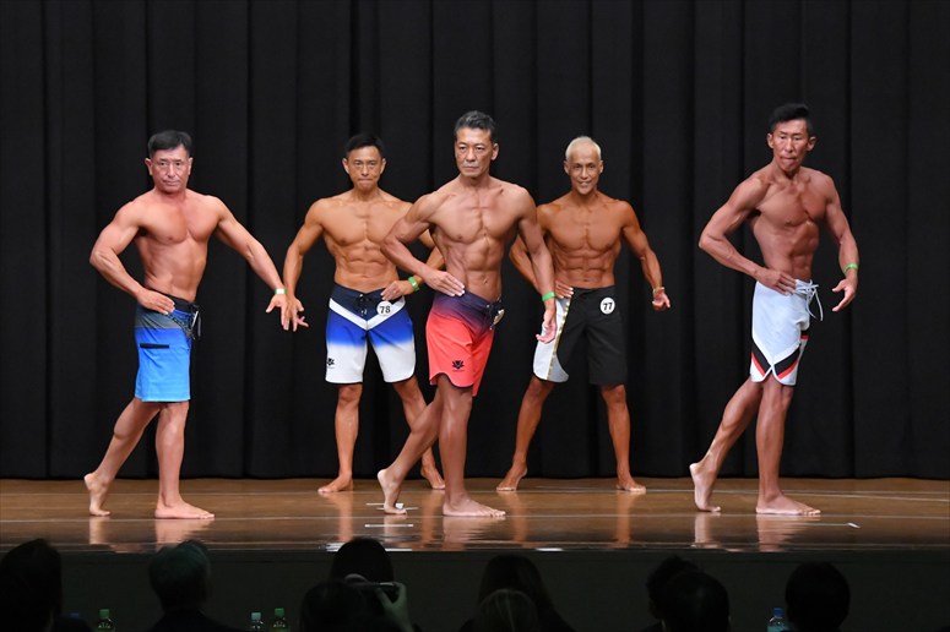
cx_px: 475
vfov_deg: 8.2
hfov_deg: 12.2
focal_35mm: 168
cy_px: 316
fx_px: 4431
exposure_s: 1/400
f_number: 5.6
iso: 8000
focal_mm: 112
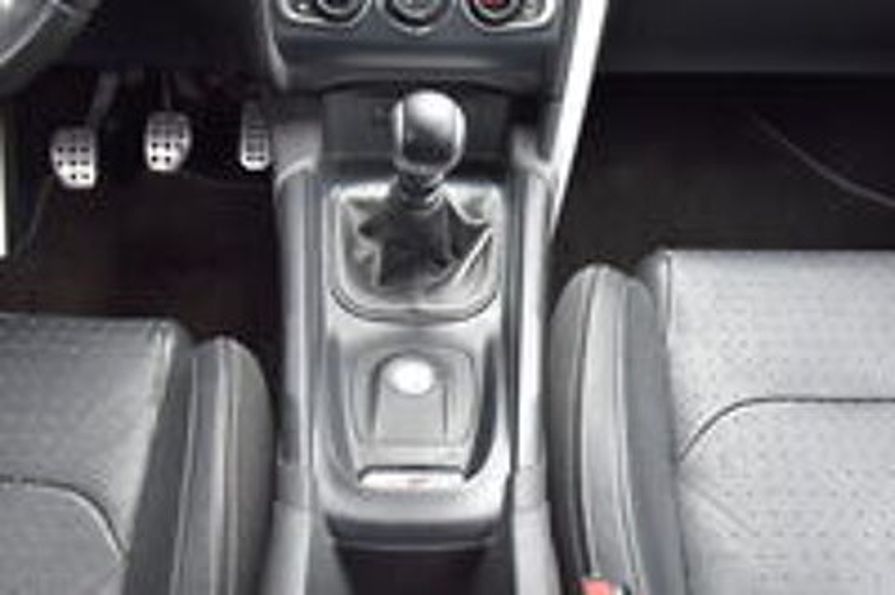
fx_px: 969
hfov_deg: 49.6
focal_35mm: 39
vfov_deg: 34.1
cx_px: 448
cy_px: 298
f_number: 4
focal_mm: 26
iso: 450
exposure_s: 1/60
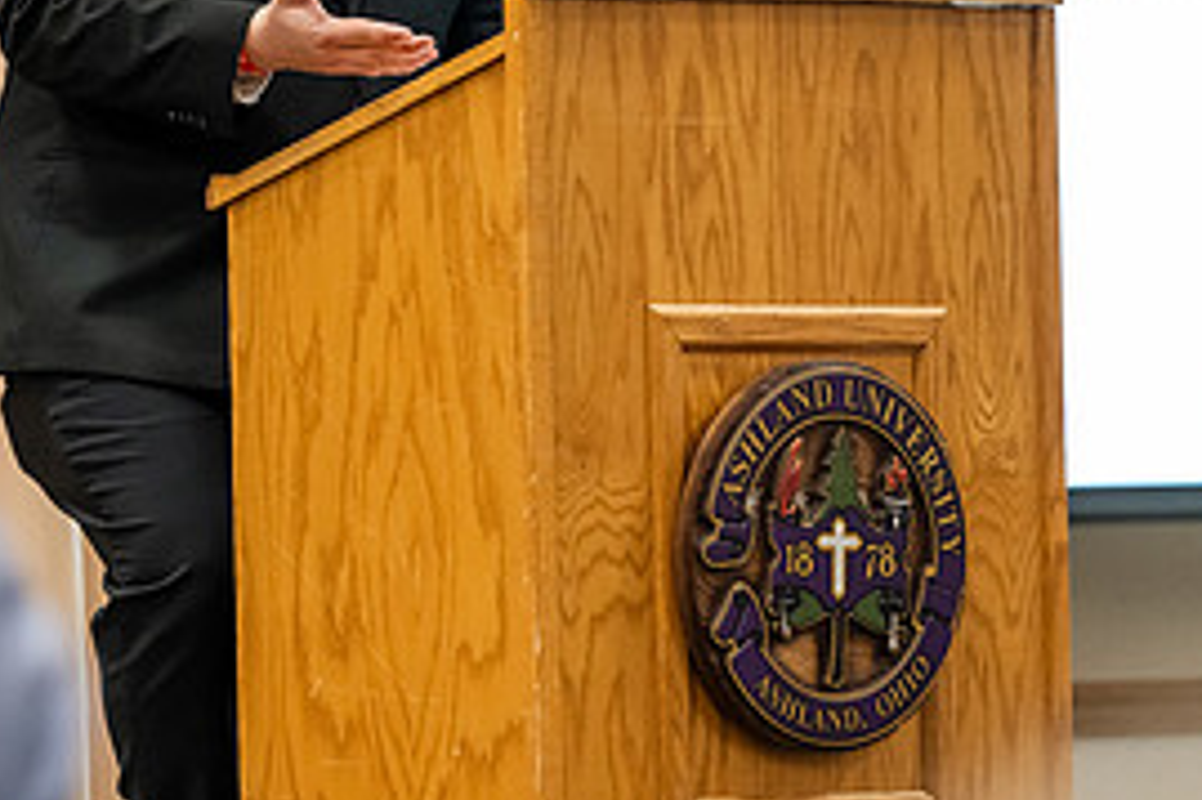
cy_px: 47
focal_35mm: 345
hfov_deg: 6.0
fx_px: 11512
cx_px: 134
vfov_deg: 4.0
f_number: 3.2
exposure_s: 1/200
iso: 2500
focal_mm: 160
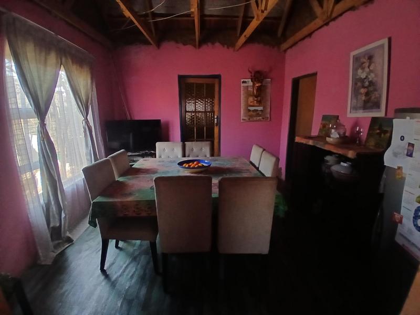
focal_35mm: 17
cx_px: 210
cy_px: 158
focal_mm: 1.4
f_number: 2.2
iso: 320
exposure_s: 1/33.3
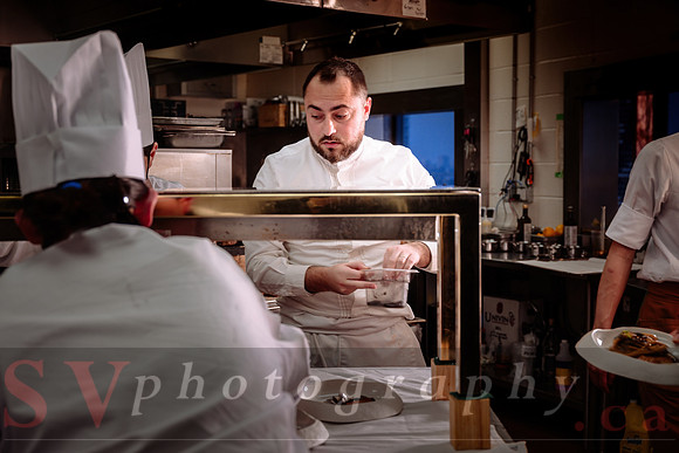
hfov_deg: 41.6
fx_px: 894
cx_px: 334
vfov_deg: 28.4
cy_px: 227
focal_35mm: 47
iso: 100
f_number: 4
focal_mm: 46
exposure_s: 1/100
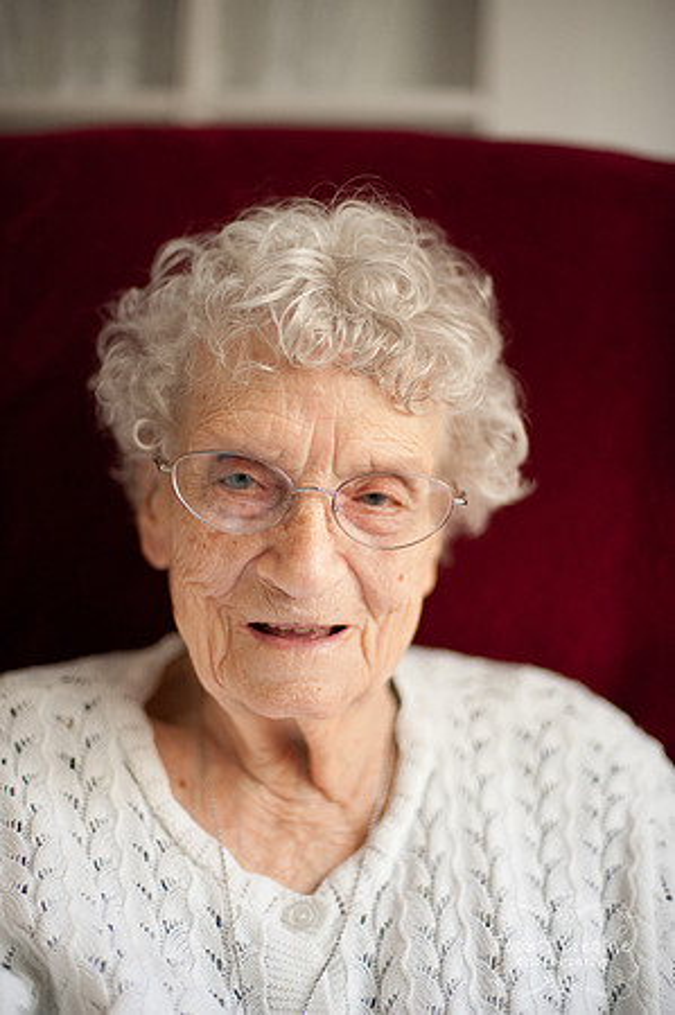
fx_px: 1409
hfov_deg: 26.9
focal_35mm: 50
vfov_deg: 39.6
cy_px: 508
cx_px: 338
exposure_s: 1/200
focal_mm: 50
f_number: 1.4
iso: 2000
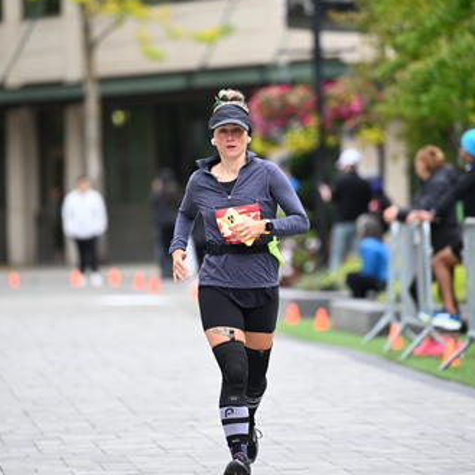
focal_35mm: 284
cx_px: 239
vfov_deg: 6.2
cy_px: 202
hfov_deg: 6.2
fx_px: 4409
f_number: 2.8
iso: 640
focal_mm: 200
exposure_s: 1/1600
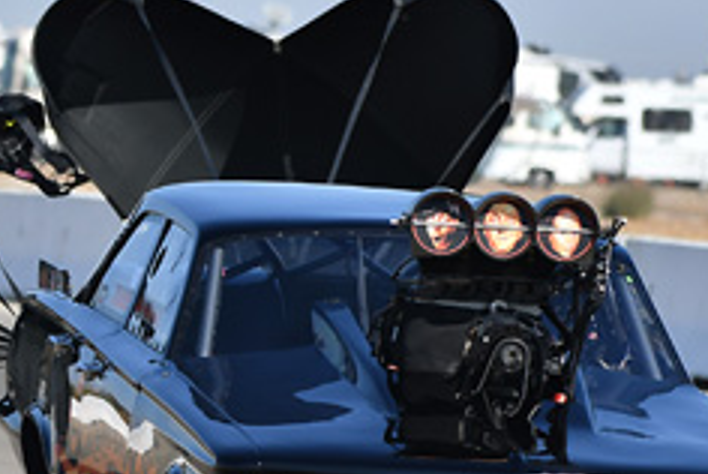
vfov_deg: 2.2
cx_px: 321
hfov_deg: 3.2
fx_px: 12523
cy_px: 348
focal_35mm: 636
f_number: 5.6
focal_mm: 200
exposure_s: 1/1250
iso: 160
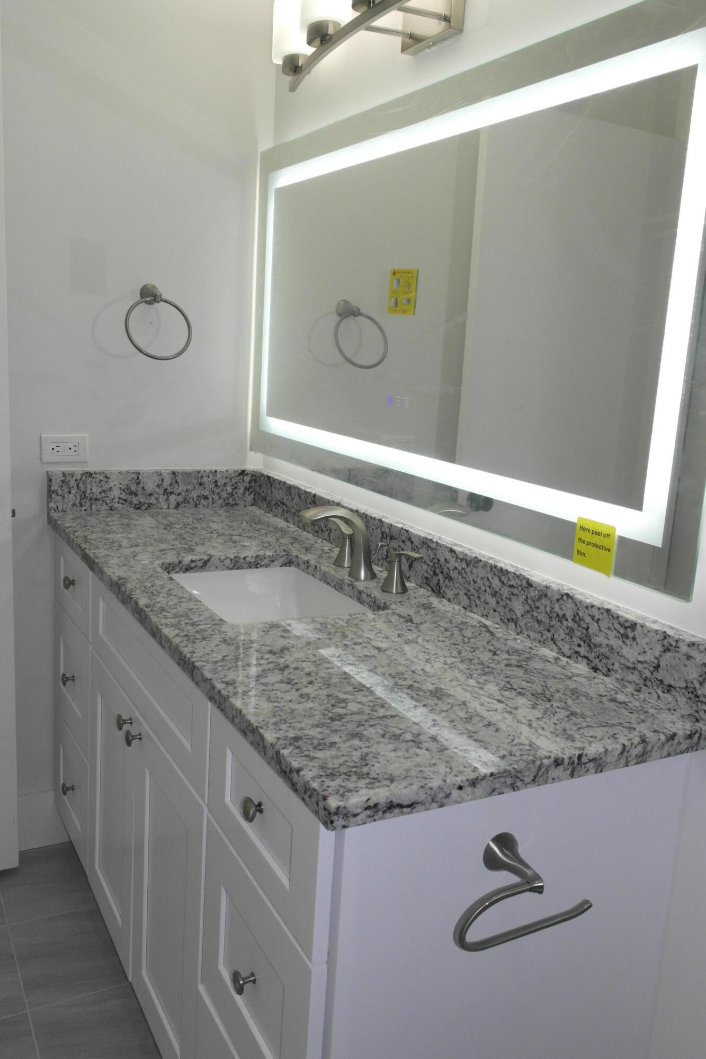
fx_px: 883
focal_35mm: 30
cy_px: 530
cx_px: 353
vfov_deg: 61.9
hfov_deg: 43.6
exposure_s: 1/125
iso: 800
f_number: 10
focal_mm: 20
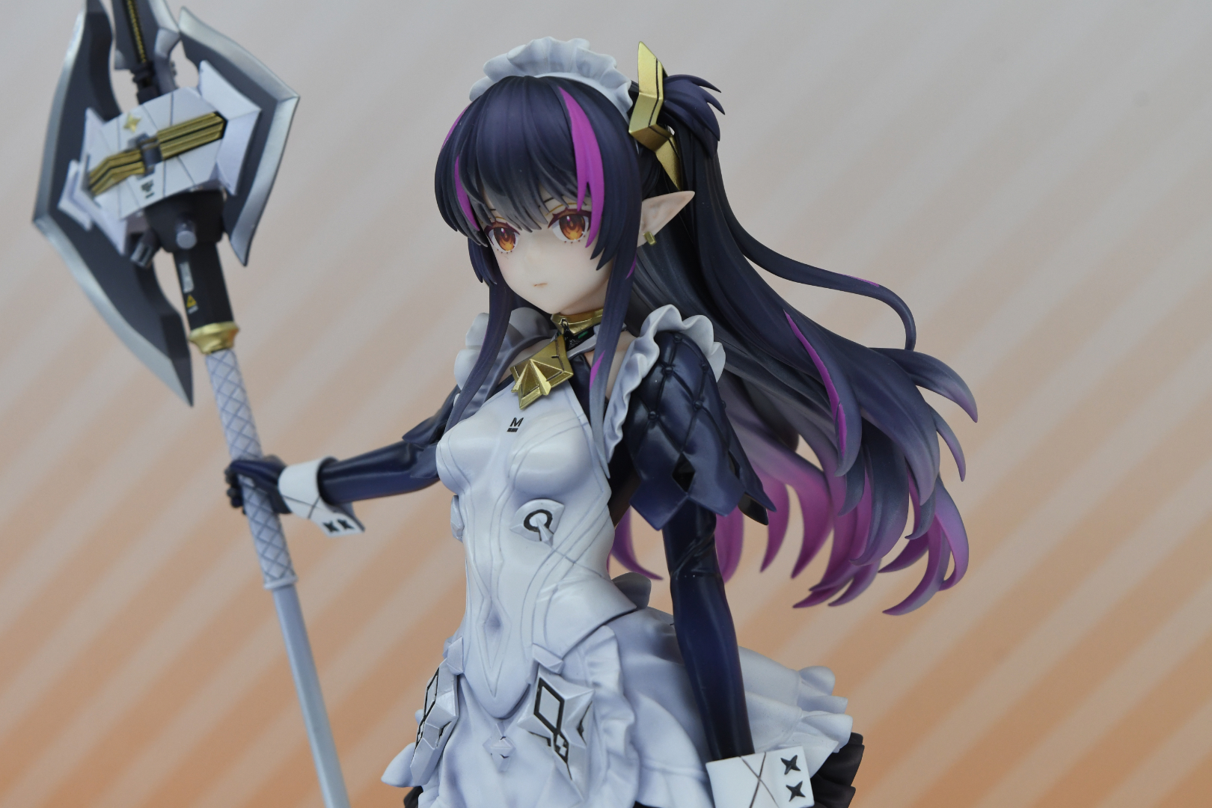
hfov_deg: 24.6
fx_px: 2777
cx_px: 606
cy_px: 404
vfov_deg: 16.6
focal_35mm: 82
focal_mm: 55
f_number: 8
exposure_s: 1/800
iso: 1000
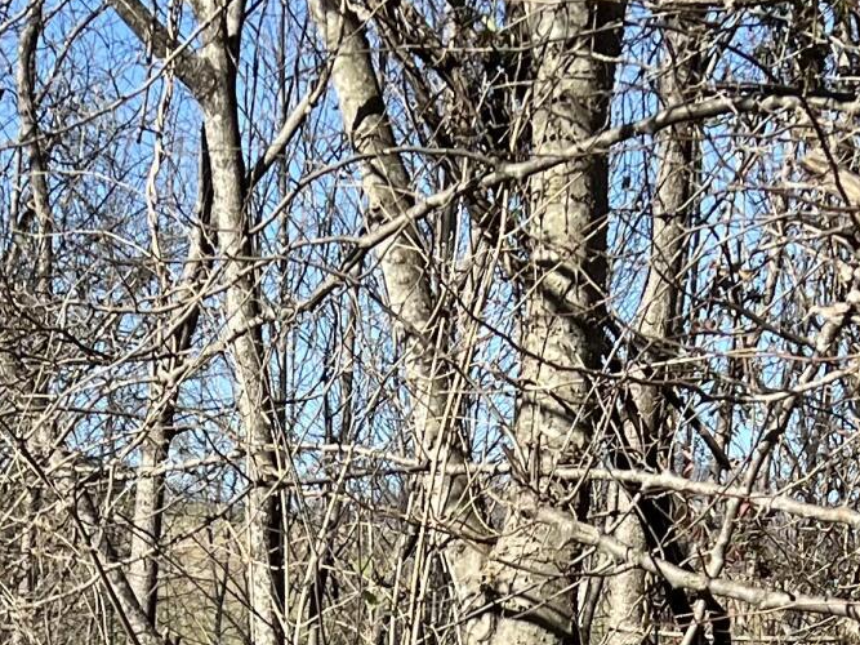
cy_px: 1127
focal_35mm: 117
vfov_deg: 11.8
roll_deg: -2.2
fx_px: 2906
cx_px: 297
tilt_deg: -7.9
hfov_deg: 16.8
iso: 50
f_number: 1.5
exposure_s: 1/2208
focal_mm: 5.7
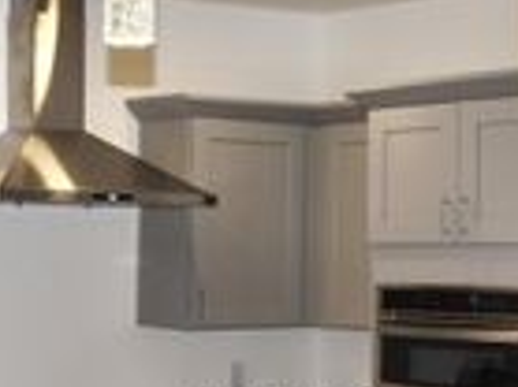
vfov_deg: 13.6
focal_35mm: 107
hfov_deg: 18.4
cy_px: 374
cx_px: 209
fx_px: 1600
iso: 250
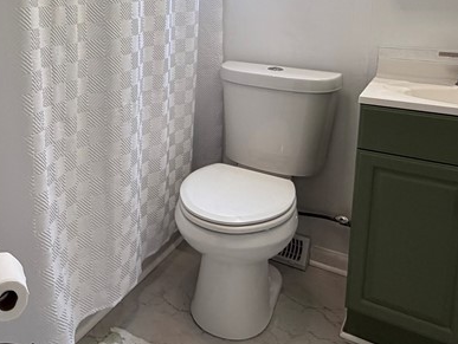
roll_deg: +0.9
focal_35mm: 37
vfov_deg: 36.8
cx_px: 59
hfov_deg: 46.0
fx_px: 490
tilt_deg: -8.4
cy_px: 50
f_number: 2.2
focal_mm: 2.22
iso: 160
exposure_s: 1/120
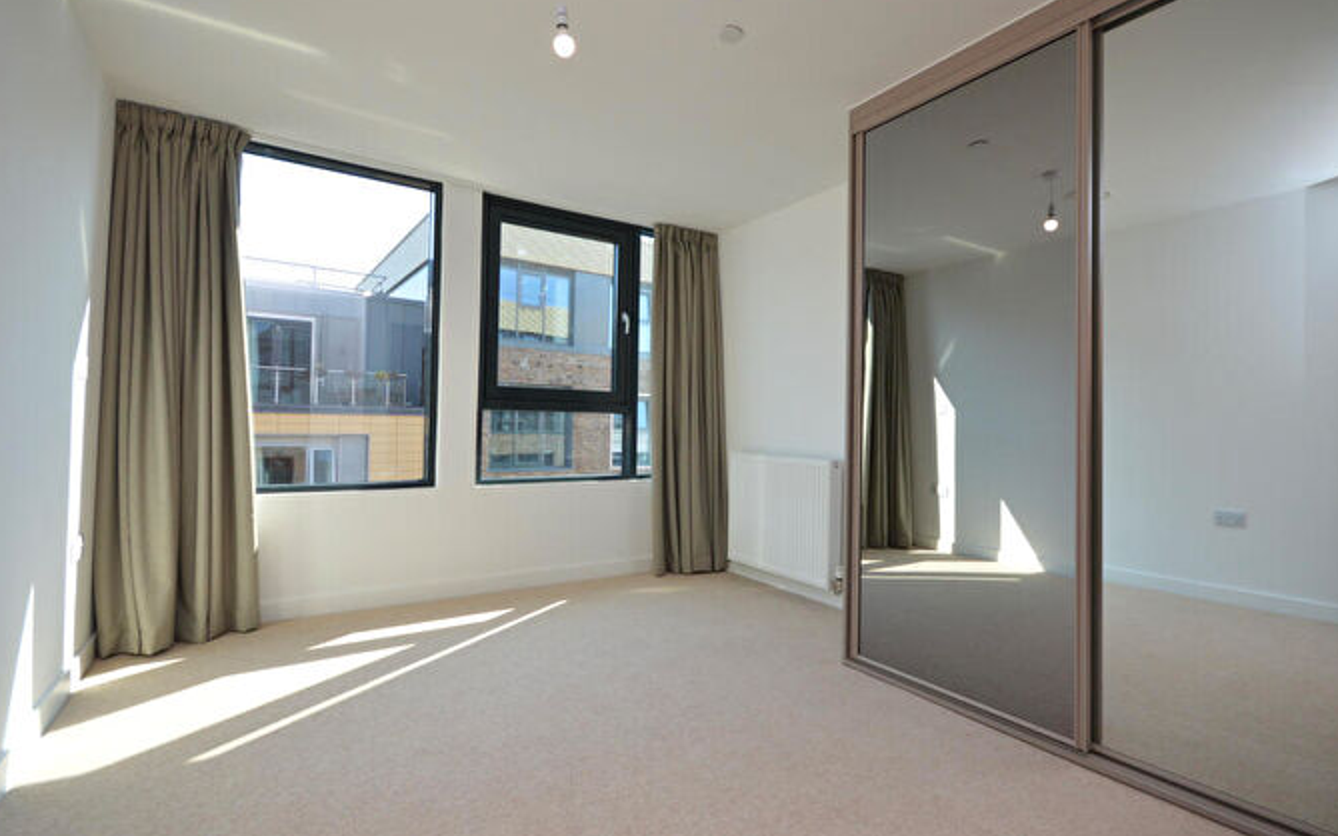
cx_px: 690
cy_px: 404
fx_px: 583
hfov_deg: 97.8
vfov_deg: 71.2
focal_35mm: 16
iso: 400
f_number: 7.1
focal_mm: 10
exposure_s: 1/200
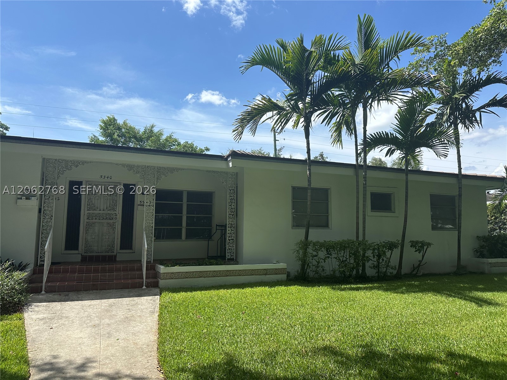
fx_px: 352
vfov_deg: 56.8
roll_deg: -0.5
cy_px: 190
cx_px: 254
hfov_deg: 71.6
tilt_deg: +5.8
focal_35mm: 24
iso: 80
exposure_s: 1/4348
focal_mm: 6.86
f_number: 1.78
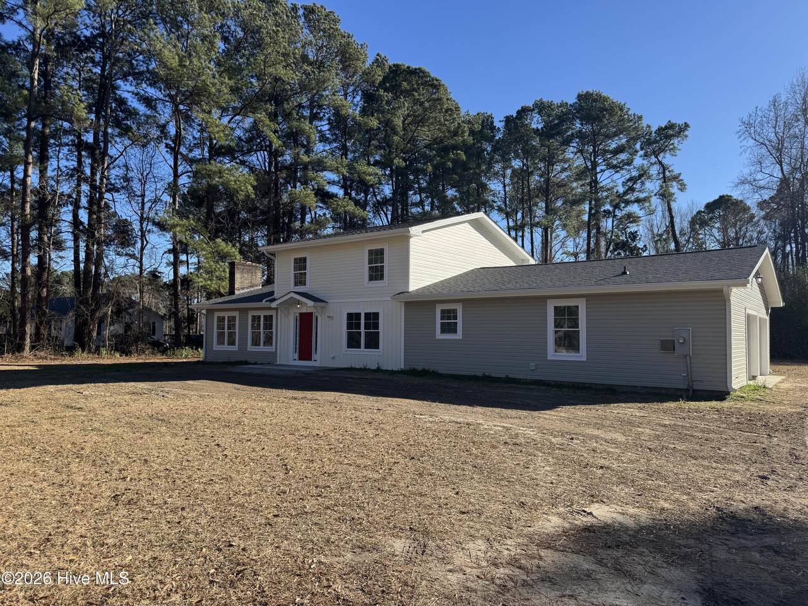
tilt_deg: +2.8
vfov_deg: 56.8
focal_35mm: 24
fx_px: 560
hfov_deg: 71.6
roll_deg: -0.2
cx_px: 404
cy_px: 303
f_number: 1.78
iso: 80
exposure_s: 1/2105
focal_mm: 6.76
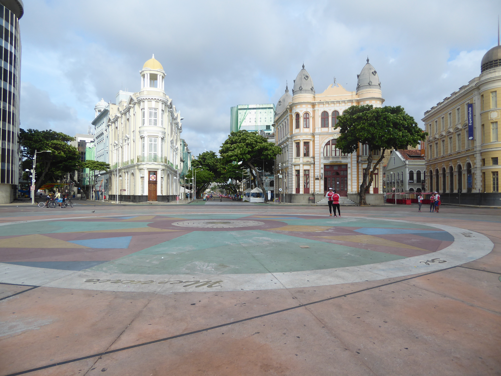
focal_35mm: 25
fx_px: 362
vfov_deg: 54.9
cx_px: 250
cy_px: 188
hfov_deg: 69.4
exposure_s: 1/500
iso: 80
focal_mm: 4.3
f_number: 3.3
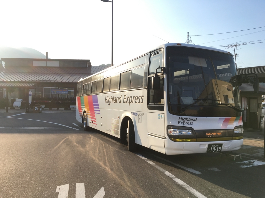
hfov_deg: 61.7
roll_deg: -0.6
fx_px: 222
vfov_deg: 48.2
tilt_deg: -1.0
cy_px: 99
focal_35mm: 29
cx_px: 132
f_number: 2.2
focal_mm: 4.15
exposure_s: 1/582
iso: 25
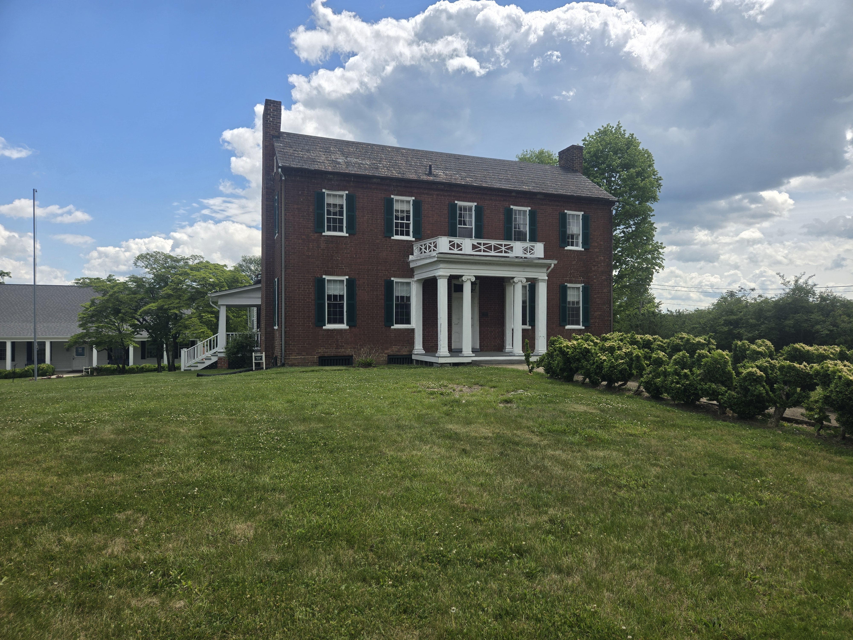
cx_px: 426
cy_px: 320
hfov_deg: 73.9
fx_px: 567
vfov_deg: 58.9
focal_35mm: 23
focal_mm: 5.4
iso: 25
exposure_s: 1/1563
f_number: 1.8
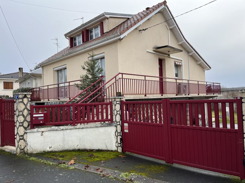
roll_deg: +2.2
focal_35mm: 26
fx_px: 184
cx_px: 122
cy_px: 92
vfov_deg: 53.1
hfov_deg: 67.3
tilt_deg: +1.9
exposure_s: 1/1151
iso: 50
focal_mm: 5.1
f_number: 1.6
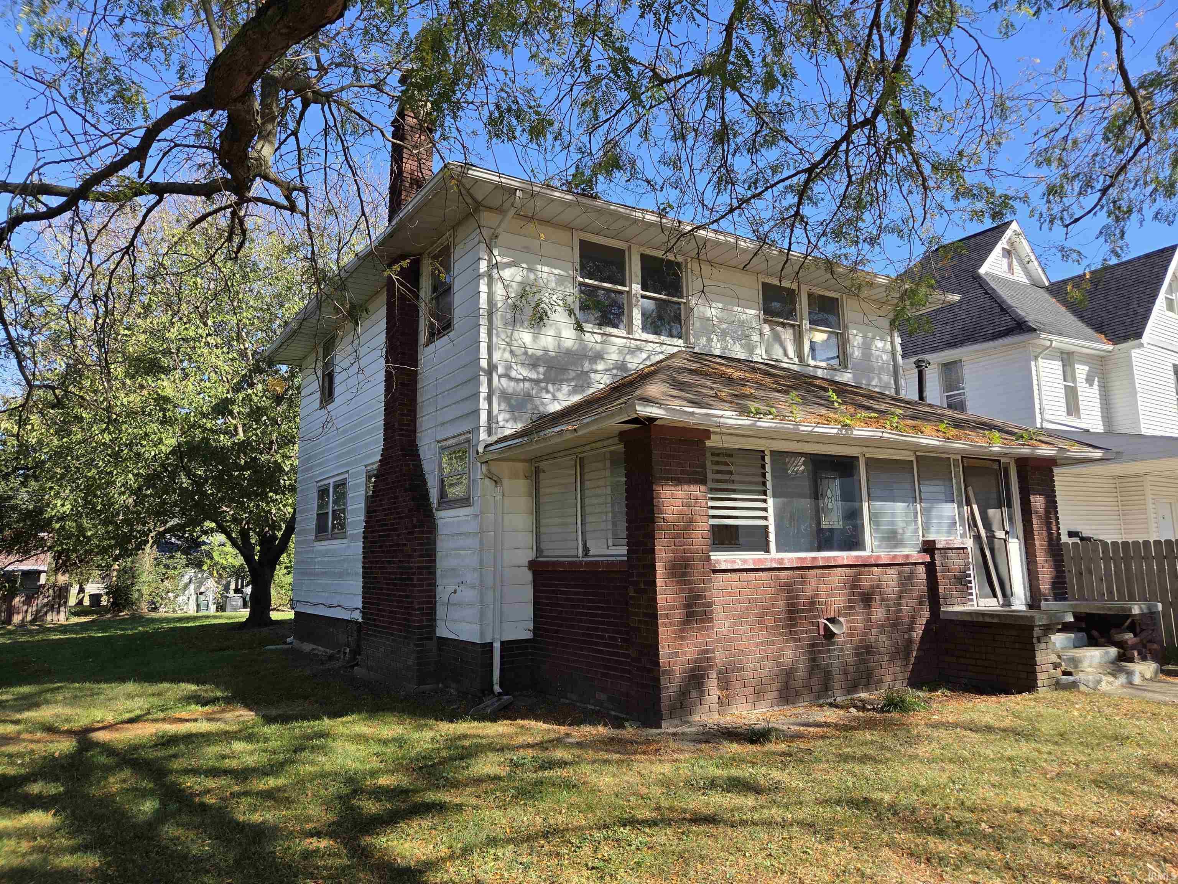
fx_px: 783
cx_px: 589
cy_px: 442
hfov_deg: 73.9
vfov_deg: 58.9
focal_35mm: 23
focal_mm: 5.4
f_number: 1.8
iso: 80
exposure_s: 1/1941
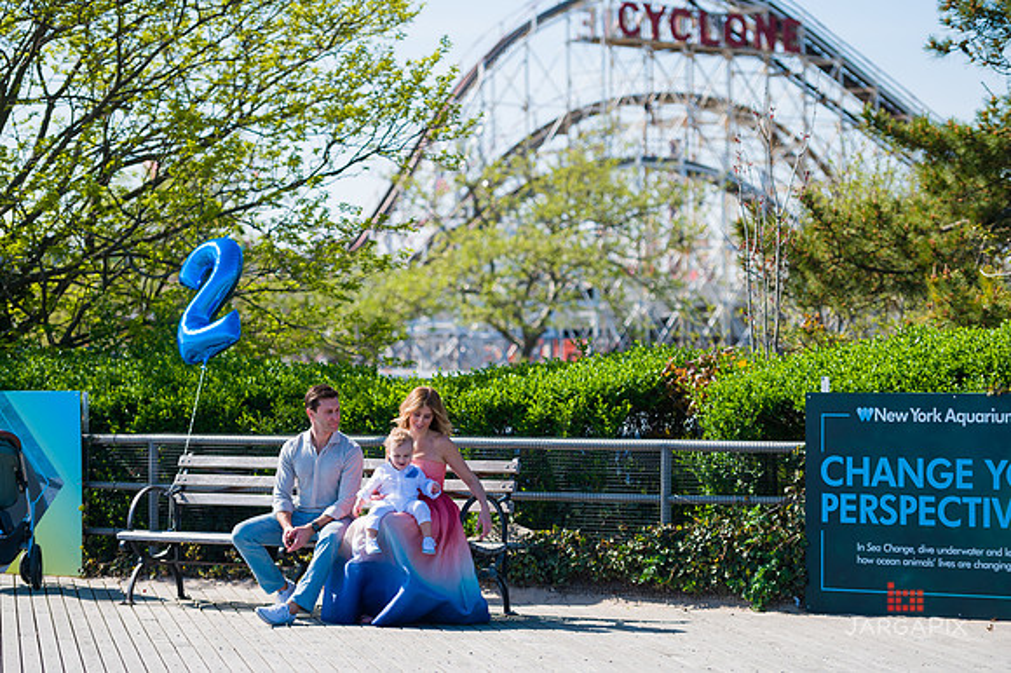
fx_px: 2947
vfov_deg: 13.0
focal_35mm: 105
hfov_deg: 19.5
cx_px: 506
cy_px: 336
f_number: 3.2
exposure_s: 1/2500
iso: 200
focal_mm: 105
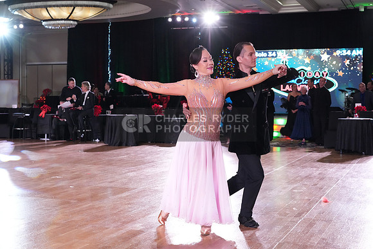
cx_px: 186
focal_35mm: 56
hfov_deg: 35.6
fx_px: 580
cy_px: 124
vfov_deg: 24.2
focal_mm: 56
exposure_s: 1/320
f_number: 5.6
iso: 5000
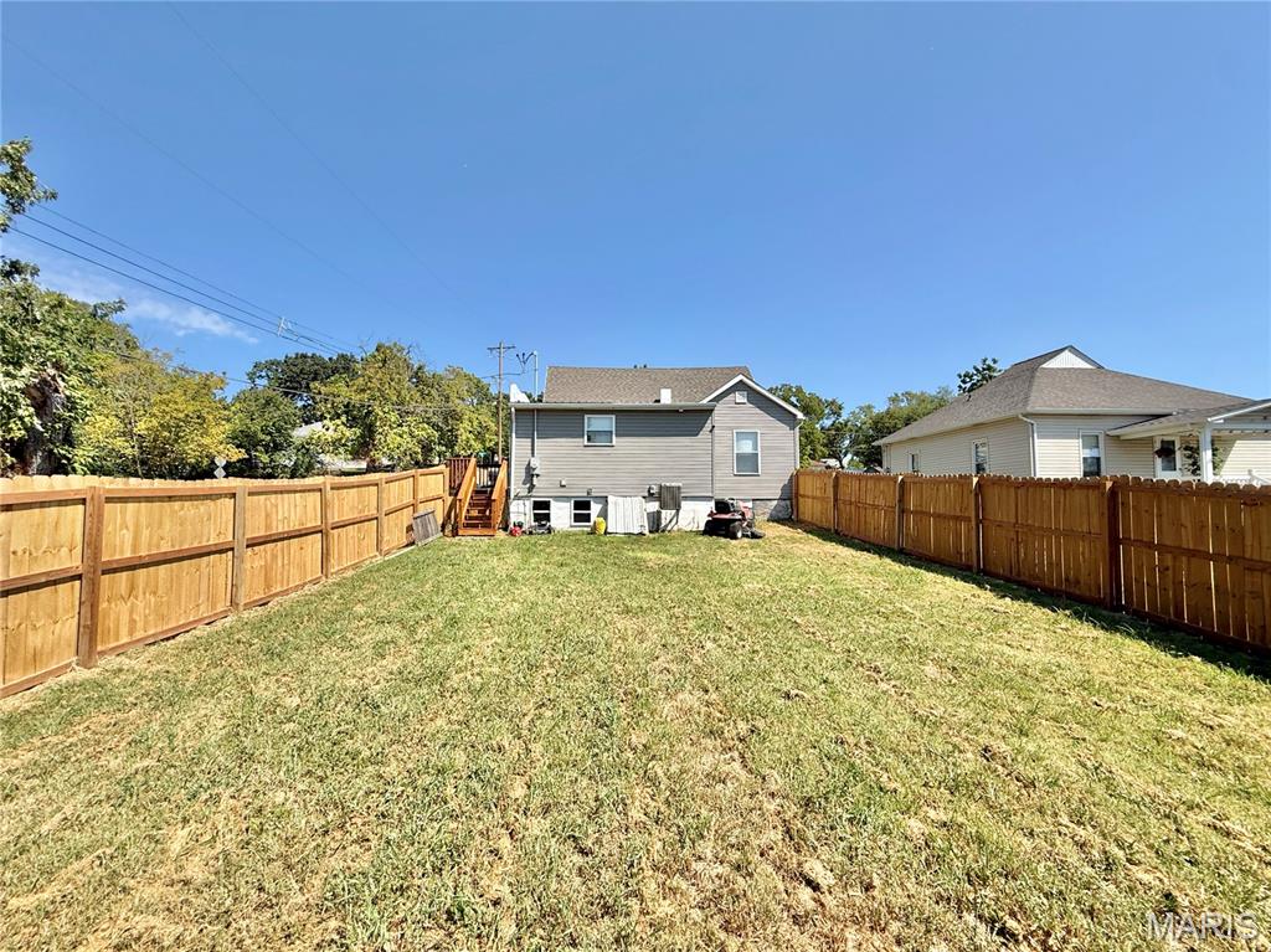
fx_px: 514
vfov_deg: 85.6
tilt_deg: +3.3
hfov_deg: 102.1
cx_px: 636
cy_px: 476
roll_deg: -1.2
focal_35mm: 14
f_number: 2.2
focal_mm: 2.22
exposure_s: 1/1961
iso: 50
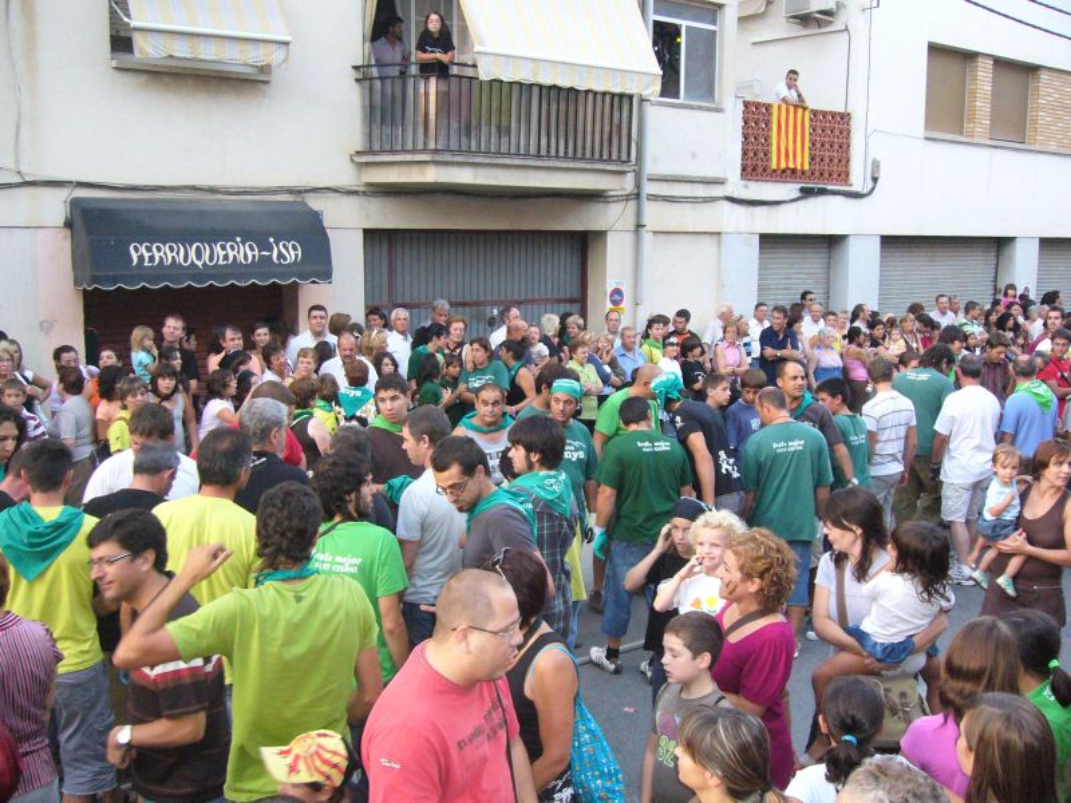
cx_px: 536
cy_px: 402
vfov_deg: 40.7
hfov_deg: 52.6
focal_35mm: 35
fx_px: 1083
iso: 320
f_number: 2.8
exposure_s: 1/60
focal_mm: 5.8
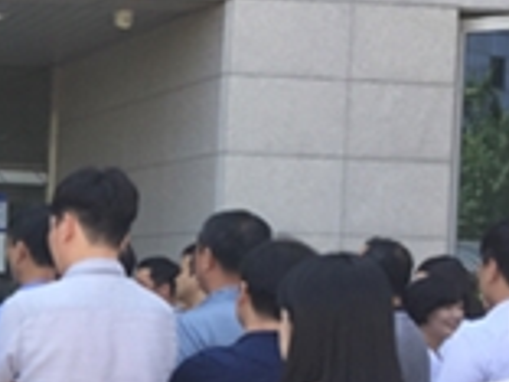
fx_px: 1426
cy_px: 323
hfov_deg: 18.0
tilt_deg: -1.9
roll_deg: -3.4
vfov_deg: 15.1
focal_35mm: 97
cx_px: -258
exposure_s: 1/329
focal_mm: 4.15
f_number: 2.2
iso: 32
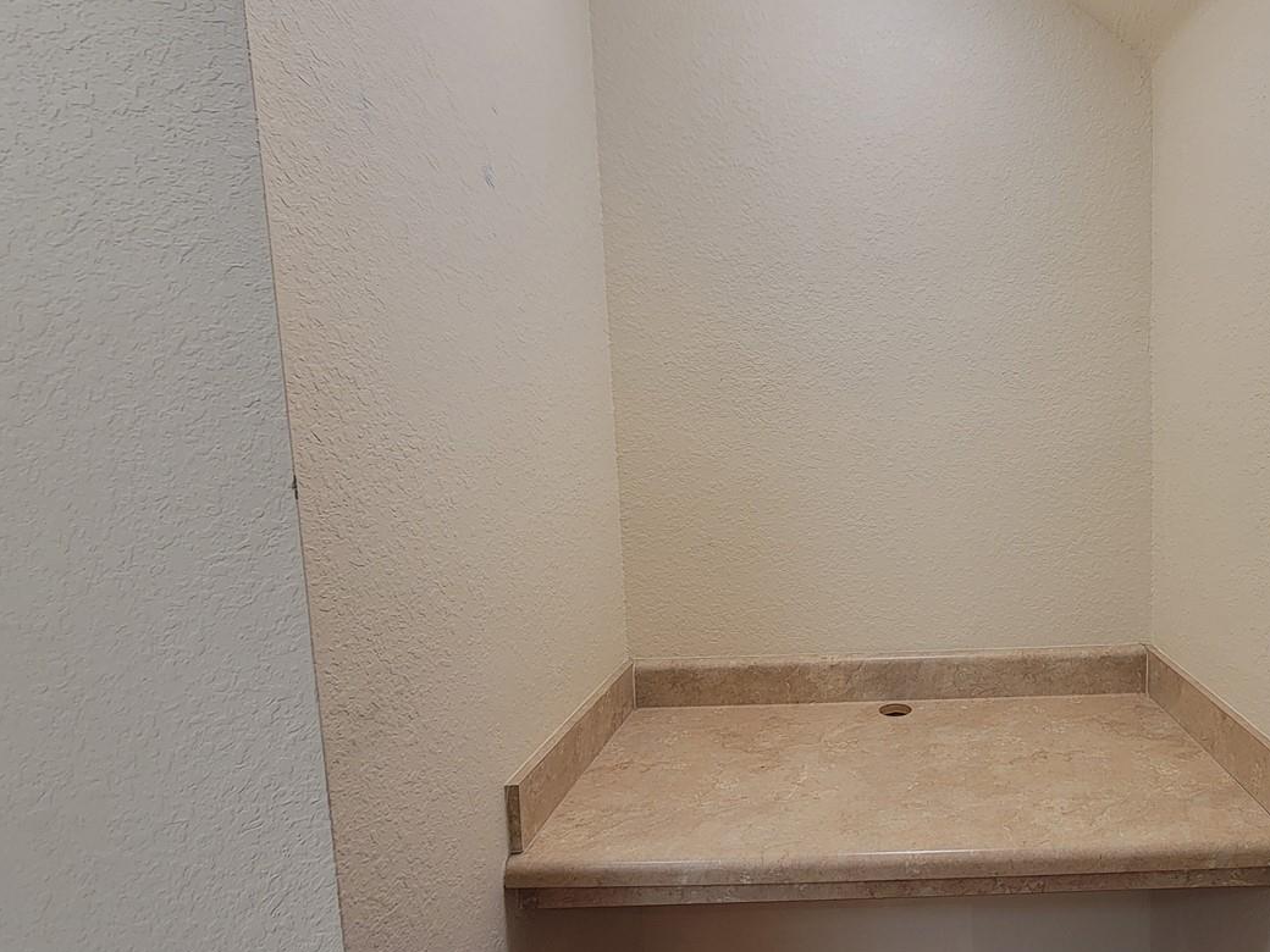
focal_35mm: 20
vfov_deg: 65.9
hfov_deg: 78.3
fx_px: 734
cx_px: 877
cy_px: 508
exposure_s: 1/60
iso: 80
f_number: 2.2
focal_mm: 2.2
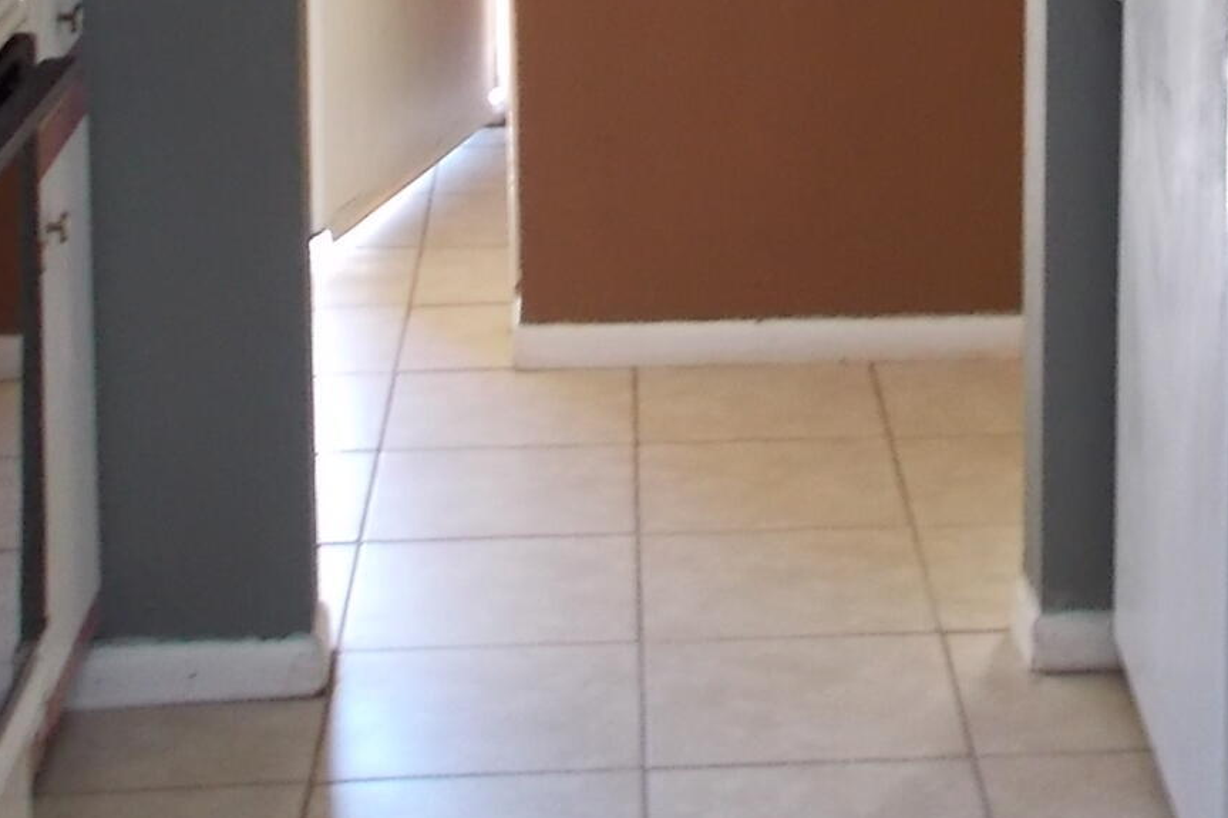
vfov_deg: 13.9
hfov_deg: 21.5
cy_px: -316
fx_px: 3206
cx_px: 896
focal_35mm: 94
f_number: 3.2
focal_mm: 4.6
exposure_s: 1/25
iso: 200
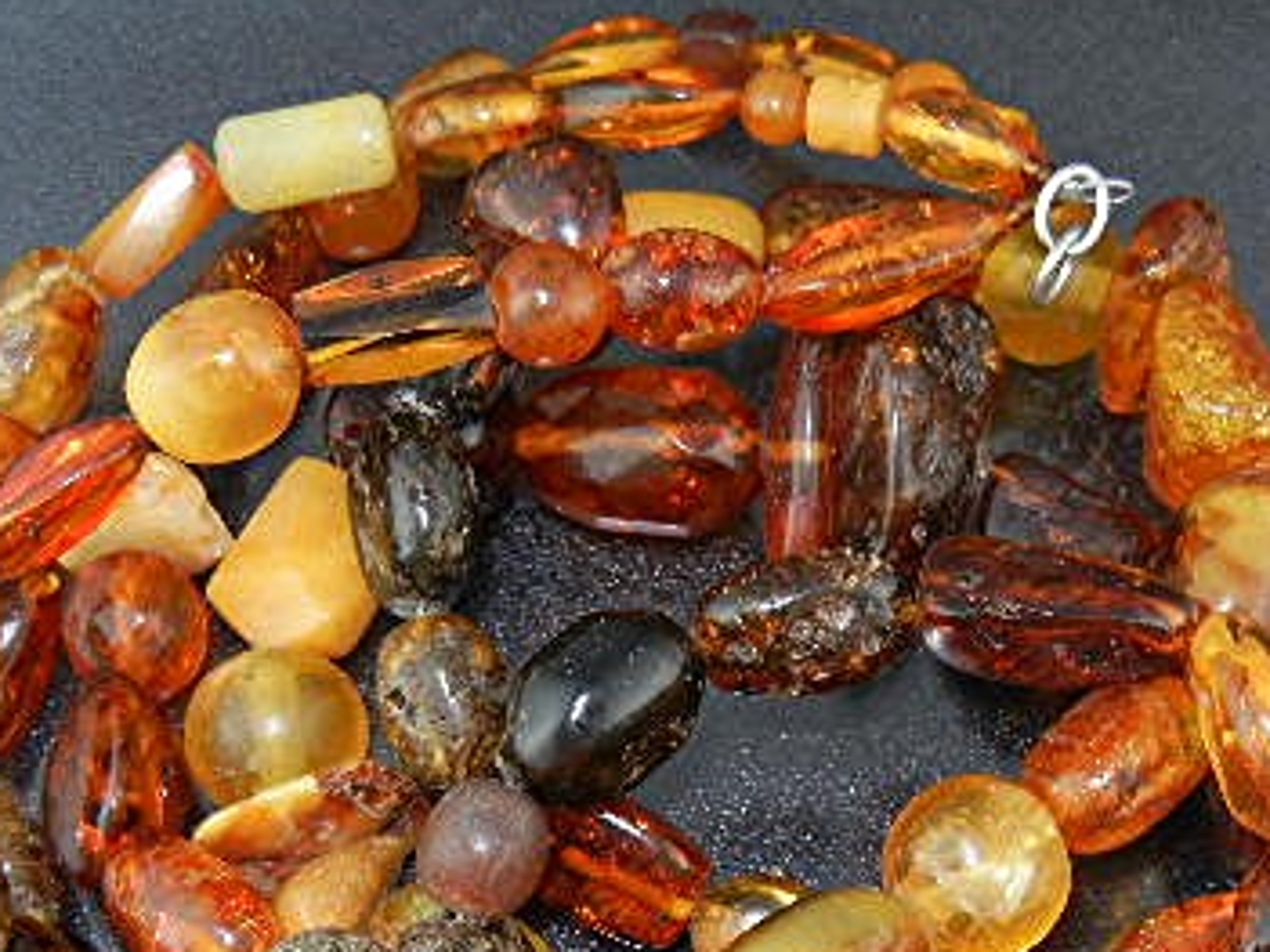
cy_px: 825
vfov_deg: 23.1
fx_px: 2274
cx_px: 763
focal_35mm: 62
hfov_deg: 31.1
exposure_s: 1/30
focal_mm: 6.2
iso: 451
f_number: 3.6
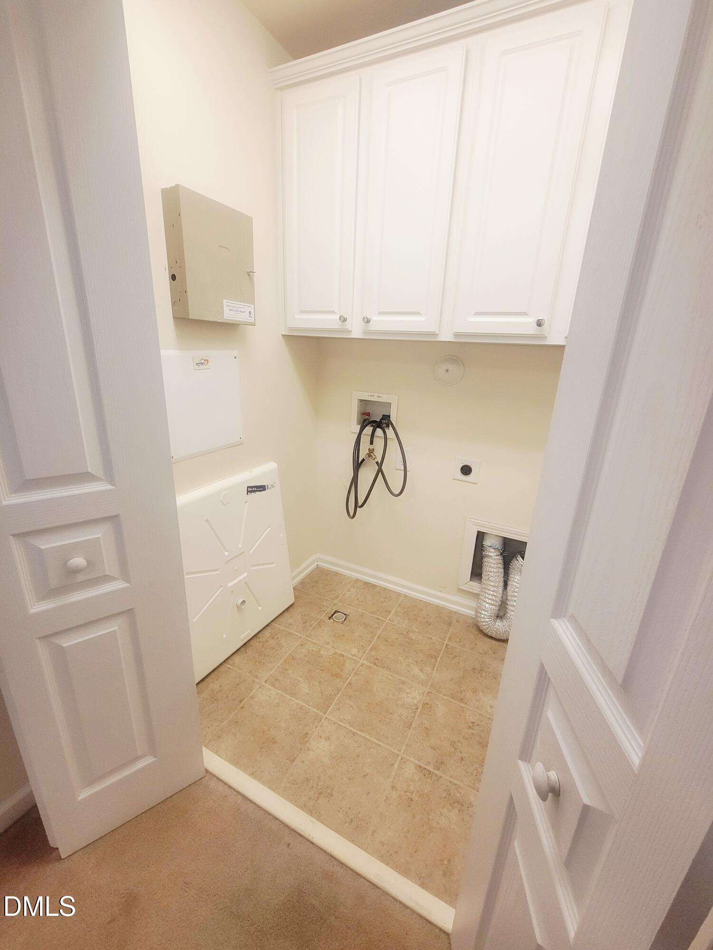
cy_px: 475
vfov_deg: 106.2
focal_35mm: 13
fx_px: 357
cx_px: 356
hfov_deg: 89.9
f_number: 2.2
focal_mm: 2.2
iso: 320
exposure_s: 1/60.2
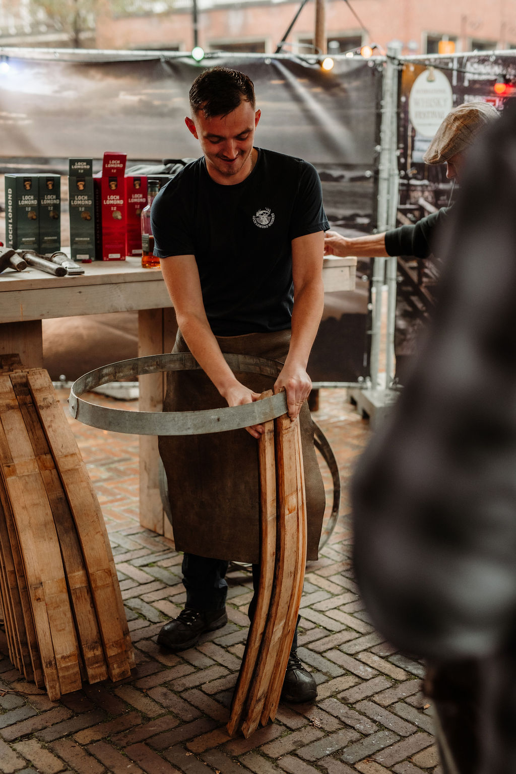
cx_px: 258
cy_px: 387
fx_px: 1075
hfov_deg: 27.0
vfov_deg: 39.6
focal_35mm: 50
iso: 640
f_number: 2.8
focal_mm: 50
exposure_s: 1/100
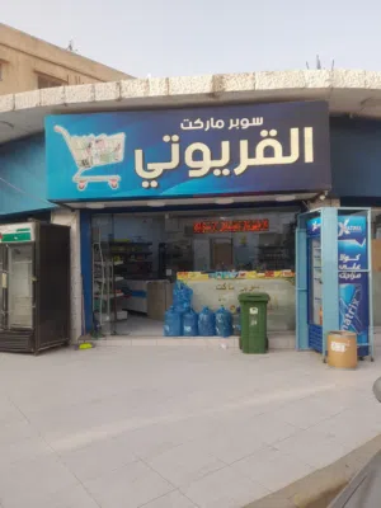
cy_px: 254
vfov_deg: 69.4
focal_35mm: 25
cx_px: 190
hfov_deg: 54.9
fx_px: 367
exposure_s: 1/211
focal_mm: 4.6
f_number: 2
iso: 20
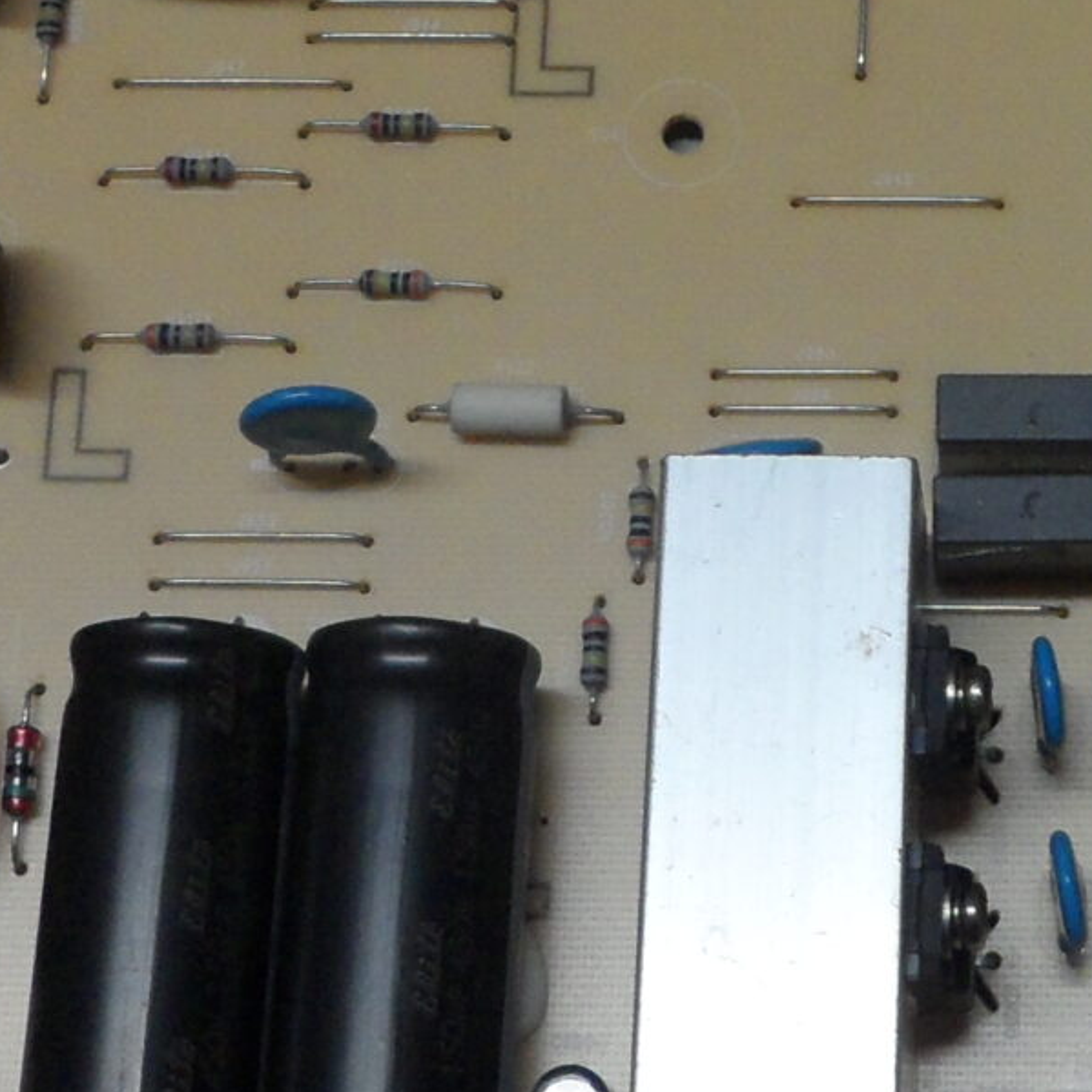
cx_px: 1001
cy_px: 284
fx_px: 3640
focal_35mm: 102
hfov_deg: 16.8
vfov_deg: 17.0
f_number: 3.5
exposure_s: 1/45
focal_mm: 4.9
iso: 200
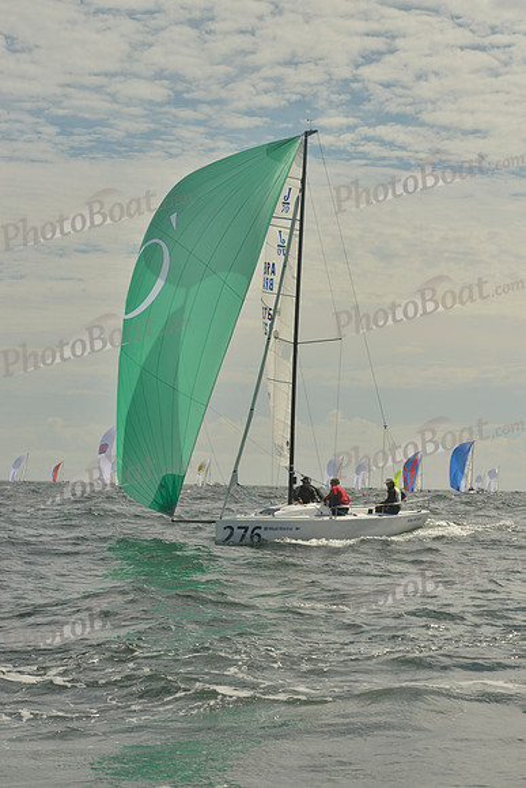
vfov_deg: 22.1
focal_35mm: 92
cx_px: 263
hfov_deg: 14.9
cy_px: 394
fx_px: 2015
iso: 400
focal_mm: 92
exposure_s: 1/1250
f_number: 13
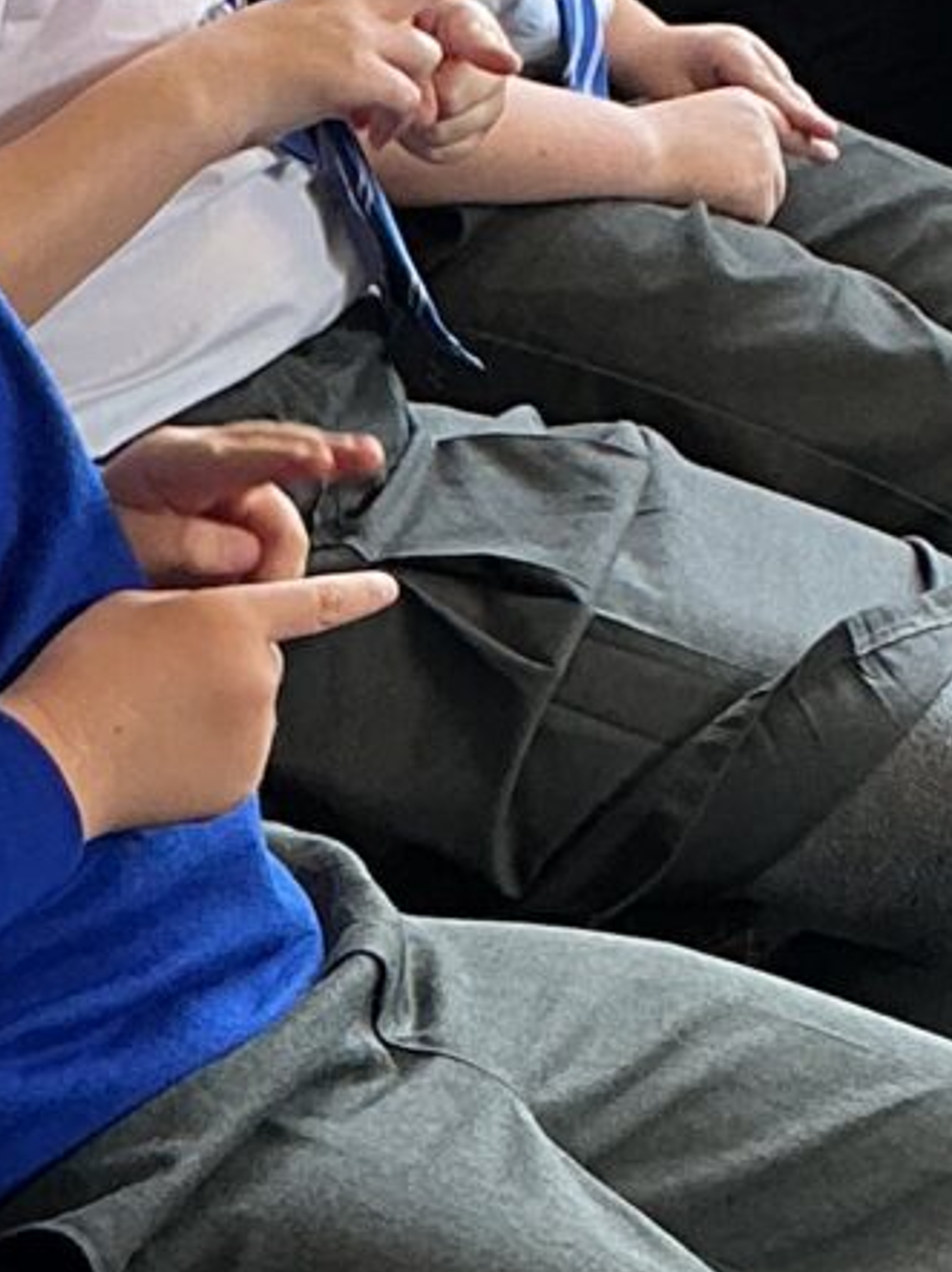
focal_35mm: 168
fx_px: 6166
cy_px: 883
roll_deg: +3.4
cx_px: 938
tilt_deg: -21.9
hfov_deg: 8.8
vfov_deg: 11.8
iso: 50
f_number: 1.8
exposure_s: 1/100
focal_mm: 3
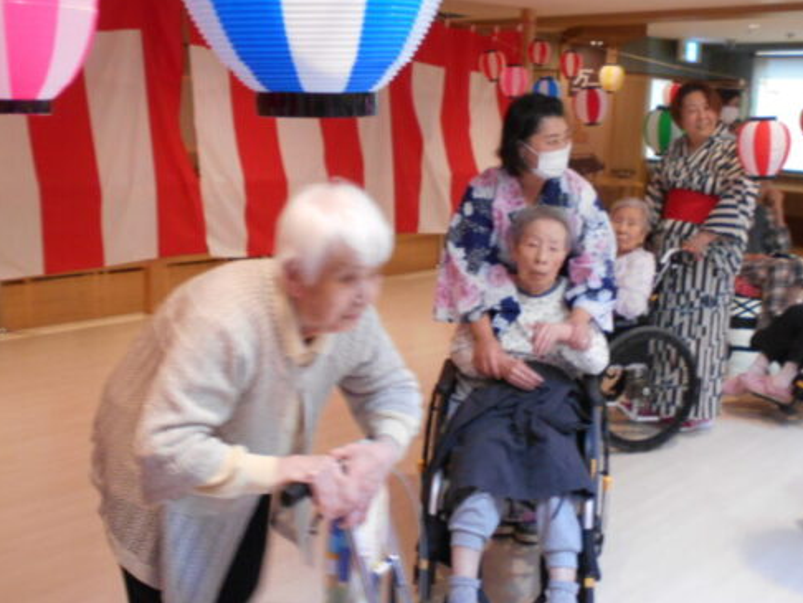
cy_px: 276
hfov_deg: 50.1
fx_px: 859
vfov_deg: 38.7
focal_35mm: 37
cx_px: 438
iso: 220
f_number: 3.4
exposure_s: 1/30
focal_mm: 5.1
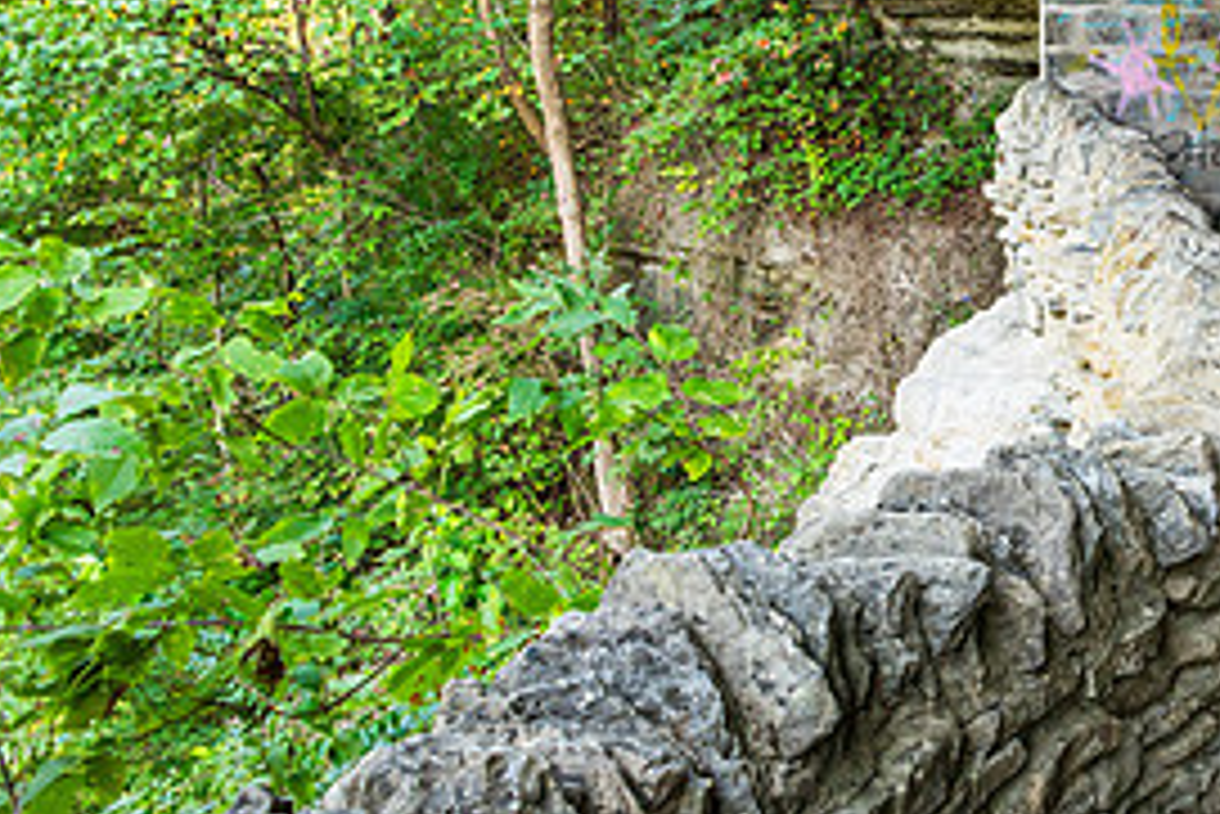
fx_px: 2034
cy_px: 290
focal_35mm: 60
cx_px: 1238
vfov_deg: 22.6
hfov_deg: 30.8
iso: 1000
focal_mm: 28
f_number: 8
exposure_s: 1/160
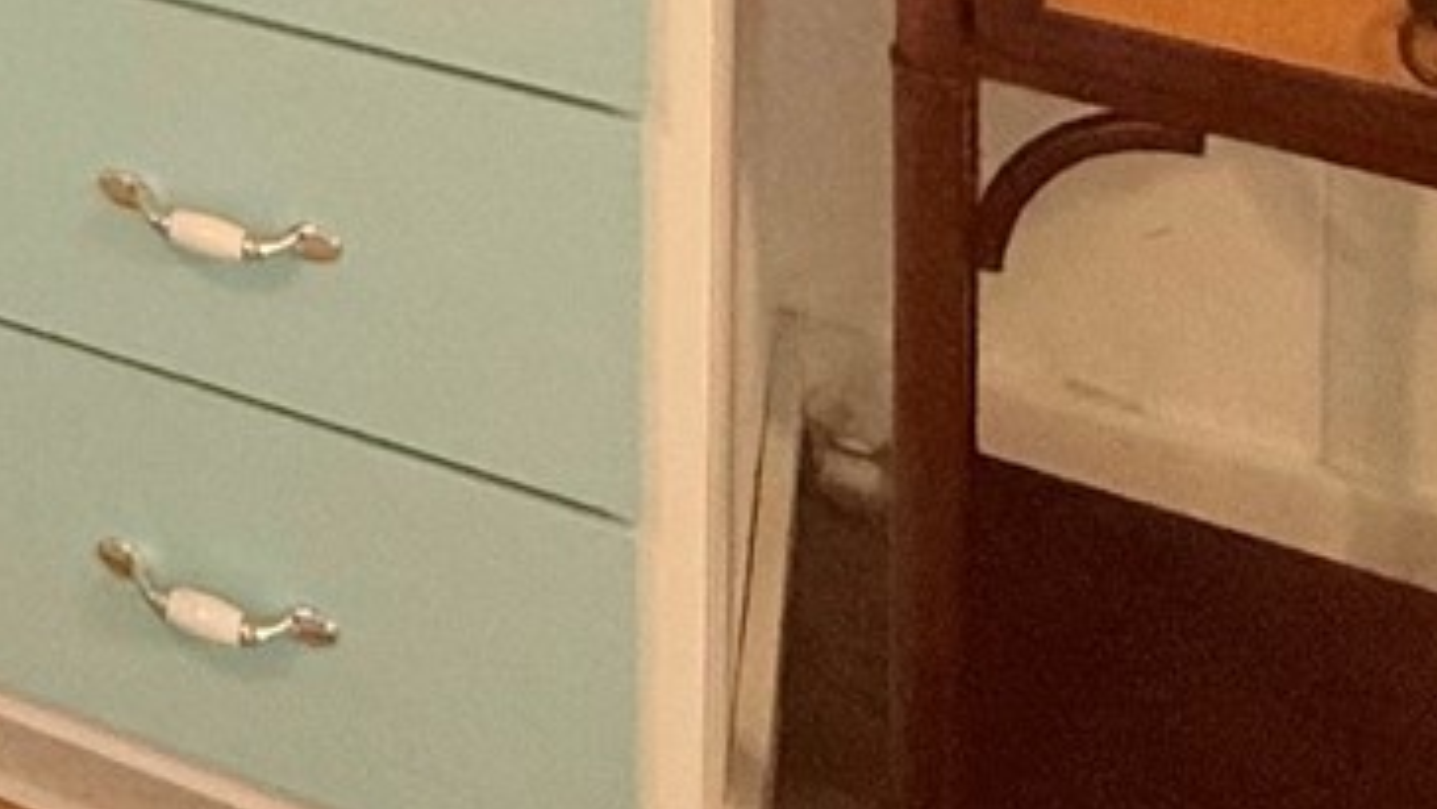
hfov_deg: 27.8
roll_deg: +0.0
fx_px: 2554
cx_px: -265
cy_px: -1361
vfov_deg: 12.3
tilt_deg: -0.8
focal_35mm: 67
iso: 250
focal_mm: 2.22
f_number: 2.2
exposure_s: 1/120
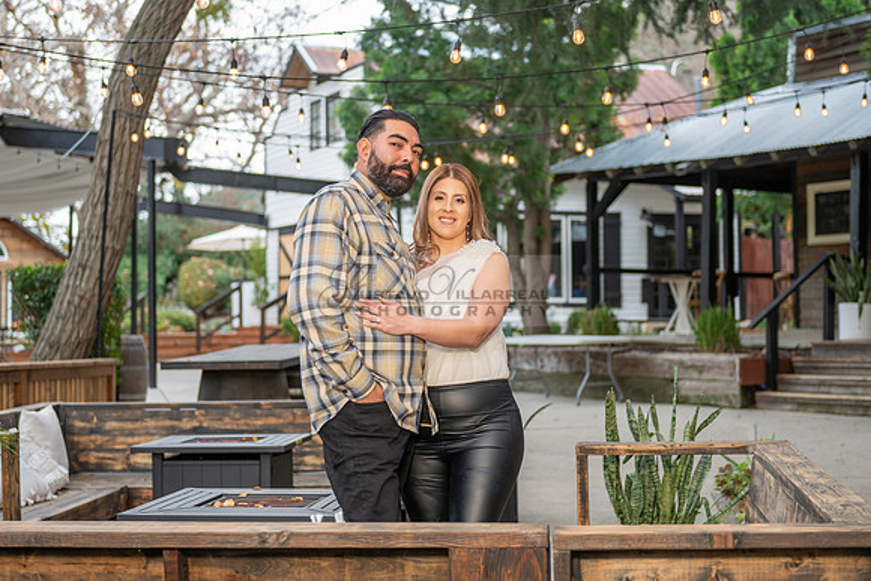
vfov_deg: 20.7
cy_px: 262
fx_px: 1592
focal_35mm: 66
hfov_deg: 30.6
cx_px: 393
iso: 200
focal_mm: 60
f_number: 3.2
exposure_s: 1/160
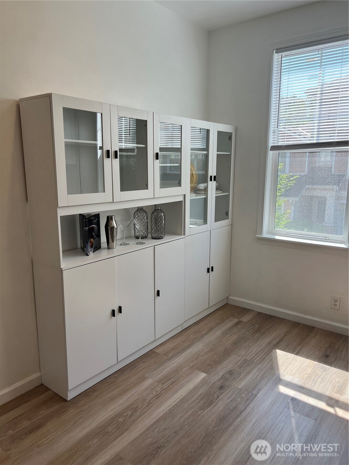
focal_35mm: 26
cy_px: 232
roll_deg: +0.4
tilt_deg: -10.5
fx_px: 350
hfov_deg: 53.1
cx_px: 174
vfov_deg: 67.3
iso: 50
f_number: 1.5
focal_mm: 5.7
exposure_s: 1/558
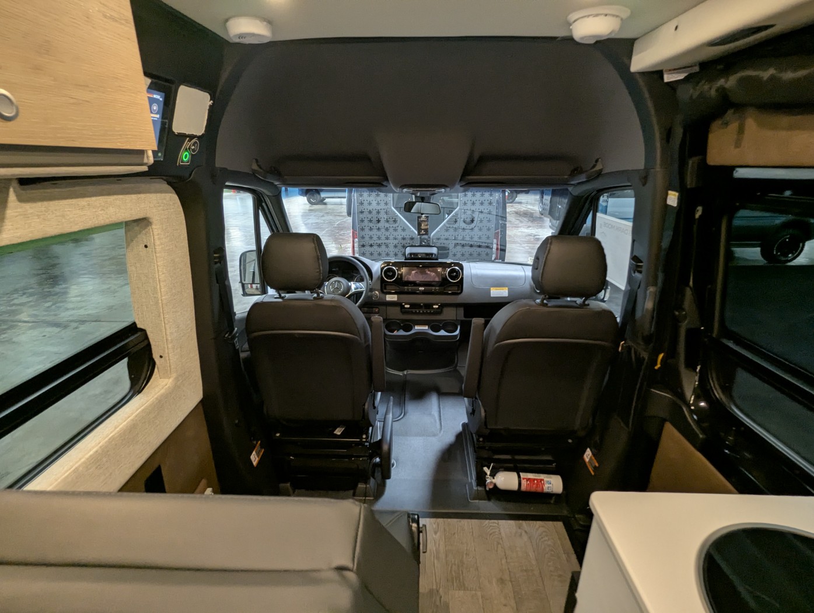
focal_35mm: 16
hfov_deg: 94.4
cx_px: 407
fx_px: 377
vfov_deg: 78.2
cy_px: 306
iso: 154
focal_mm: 2.35
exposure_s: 1/29.1
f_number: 2.2
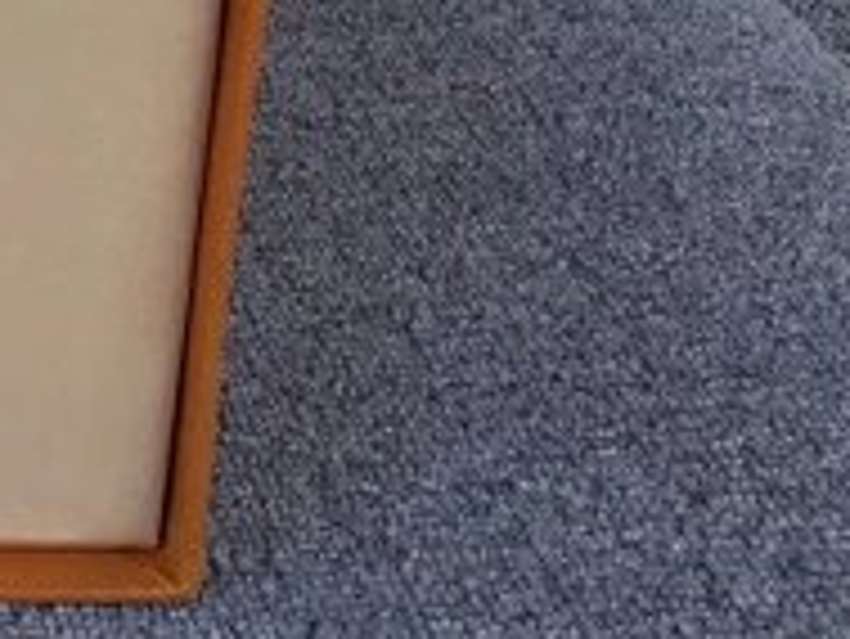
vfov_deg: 13.4
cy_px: -288
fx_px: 2580
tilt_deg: -20.1
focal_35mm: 105
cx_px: -544
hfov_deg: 16.5
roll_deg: -0.6
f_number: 2.4
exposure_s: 1/228
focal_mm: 3.3
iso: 25
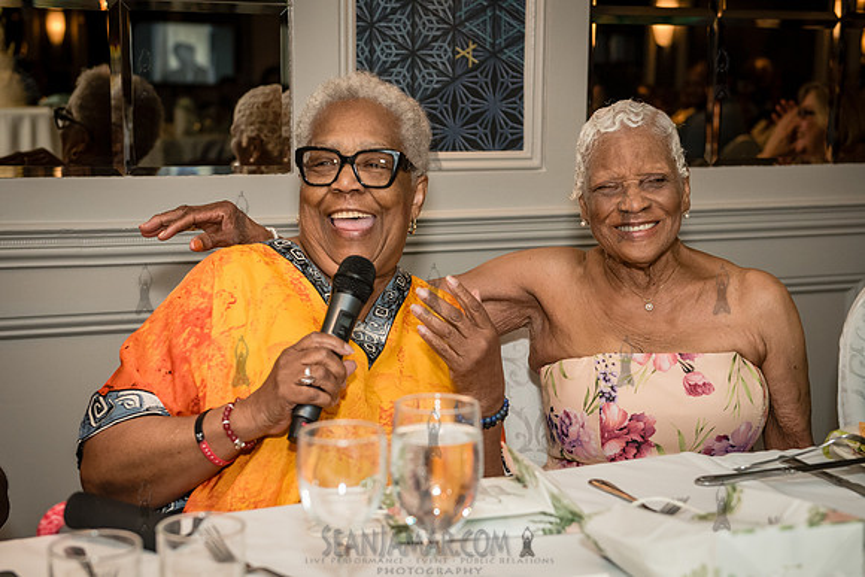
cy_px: 341
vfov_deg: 20.5
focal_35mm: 66
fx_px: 1593
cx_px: 460
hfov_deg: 30.4
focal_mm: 55
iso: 1600
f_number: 3.5
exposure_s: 1/200
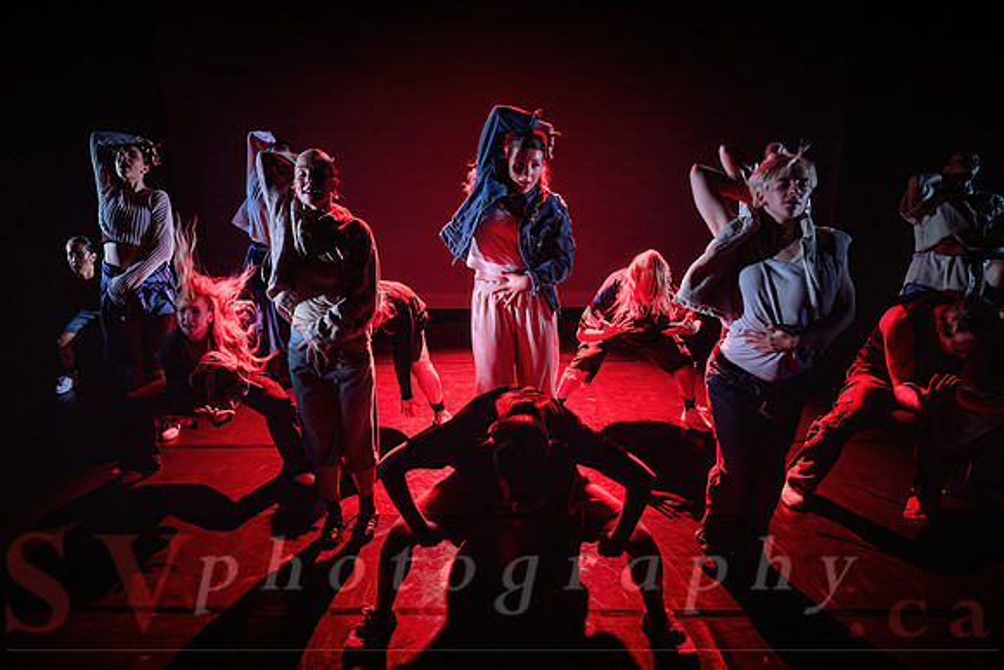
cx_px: 420
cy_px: 390
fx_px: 779
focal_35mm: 28
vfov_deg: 46.4
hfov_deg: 65.2
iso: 6400
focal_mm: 24
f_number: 2.8
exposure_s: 1/300
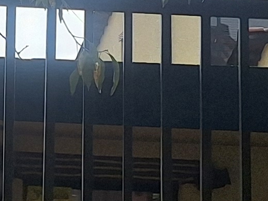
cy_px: 24
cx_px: -4
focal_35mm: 180
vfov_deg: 8.2
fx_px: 1394
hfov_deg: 10.9
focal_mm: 5.54
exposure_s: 1/2725
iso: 40
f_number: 1.8
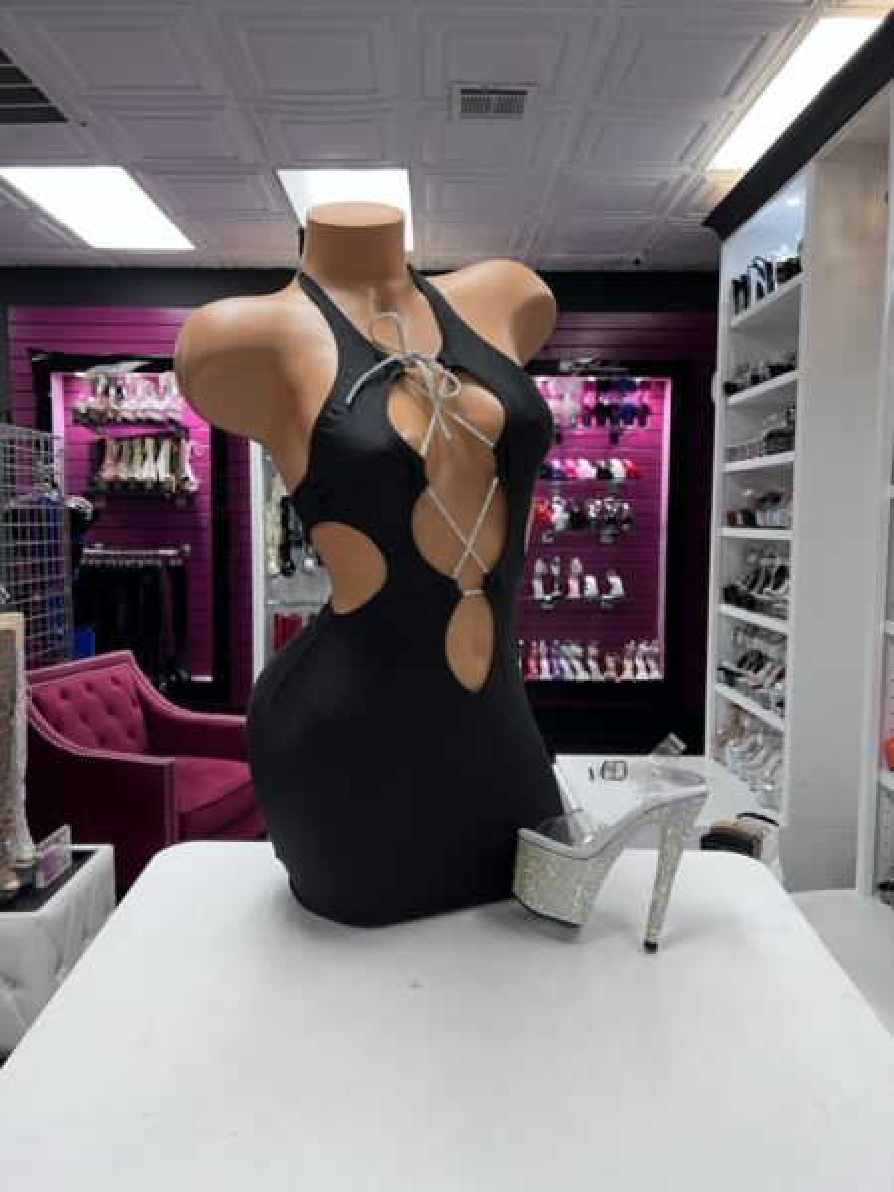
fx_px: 895
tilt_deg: -4.7
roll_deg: +0.0
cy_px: 596
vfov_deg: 67.3
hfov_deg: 53.1
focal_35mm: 26
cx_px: 447
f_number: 1.5
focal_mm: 5.7
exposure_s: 1/60
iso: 100
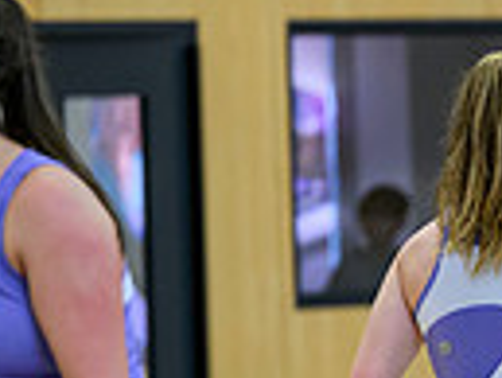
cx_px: 942
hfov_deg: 3.5
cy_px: 415
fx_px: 8158
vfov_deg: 2.6
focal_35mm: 562
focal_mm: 130
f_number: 3.2
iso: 3200
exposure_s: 1/1250
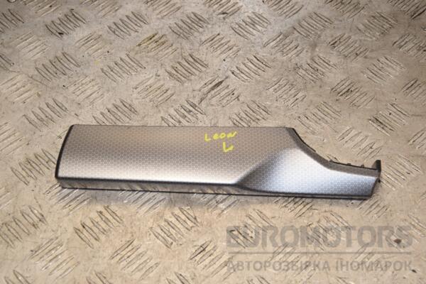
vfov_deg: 20.2
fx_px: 799
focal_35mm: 68
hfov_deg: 29.9
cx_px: 213
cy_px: 142
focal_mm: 45
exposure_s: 1/200
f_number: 8
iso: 800
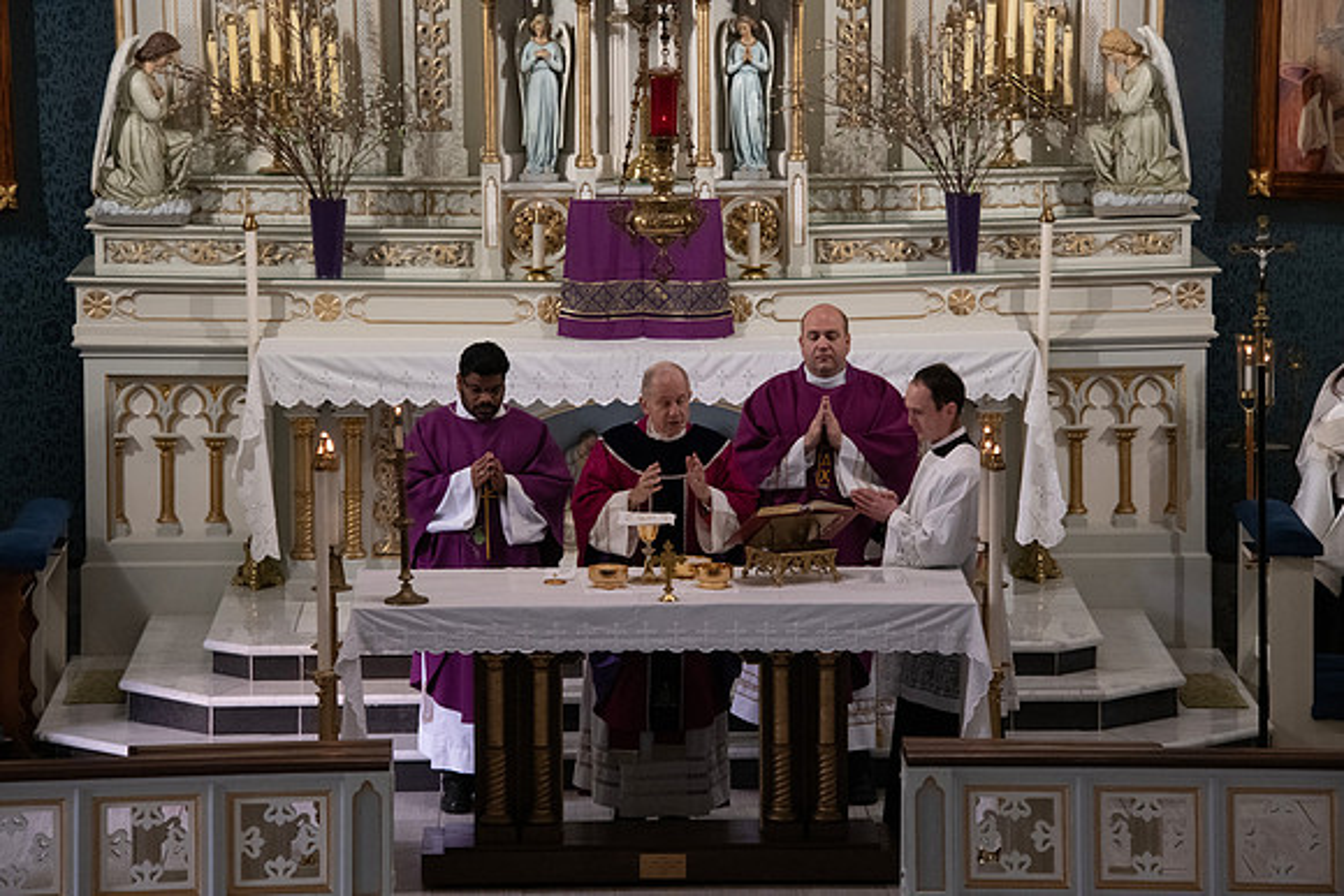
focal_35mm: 170
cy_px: 448
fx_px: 6348
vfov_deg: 8.1
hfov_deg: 12.1
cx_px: 672
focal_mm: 170
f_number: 9
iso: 4000
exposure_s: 1/100
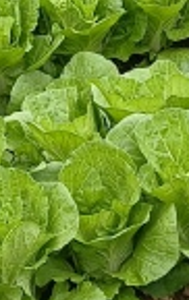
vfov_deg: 11.7
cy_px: 189
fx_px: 1471
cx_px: 91
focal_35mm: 179
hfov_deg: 7.4
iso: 50
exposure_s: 1/206
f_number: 1.88
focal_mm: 5.5
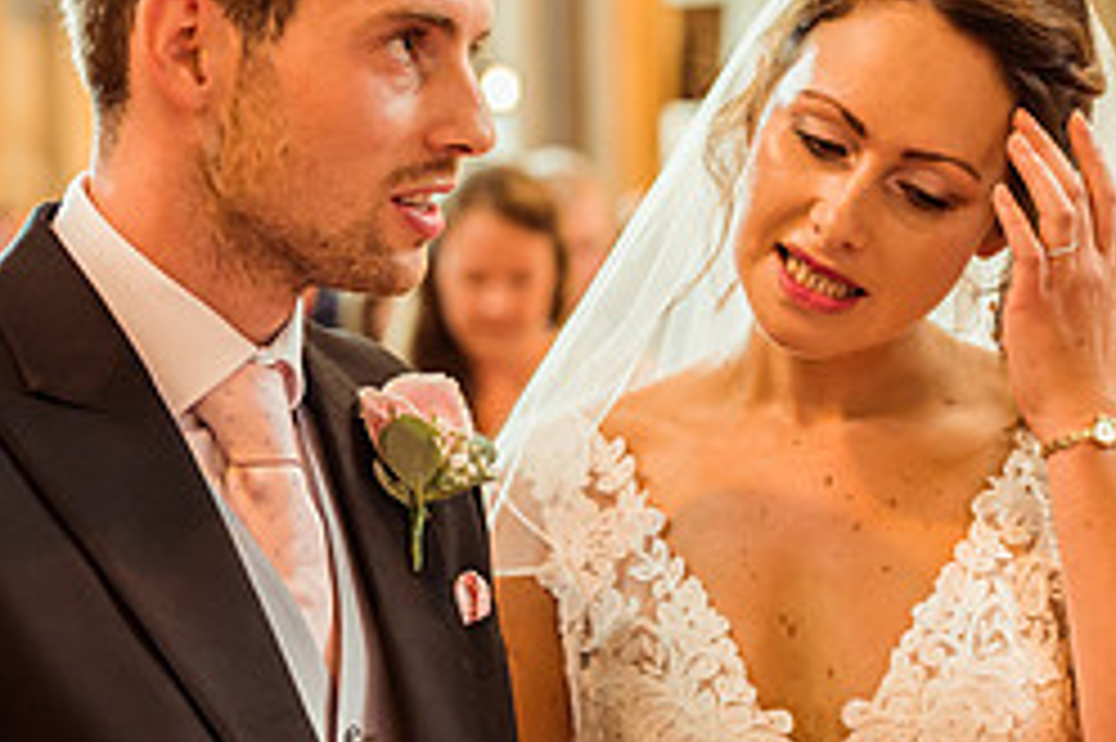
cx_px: 549
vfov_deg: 11.7
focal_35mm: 117
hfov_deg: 17.5
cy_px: 463
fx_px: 3624
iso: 1250
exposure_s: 1/125
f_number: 2.8
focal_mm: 50
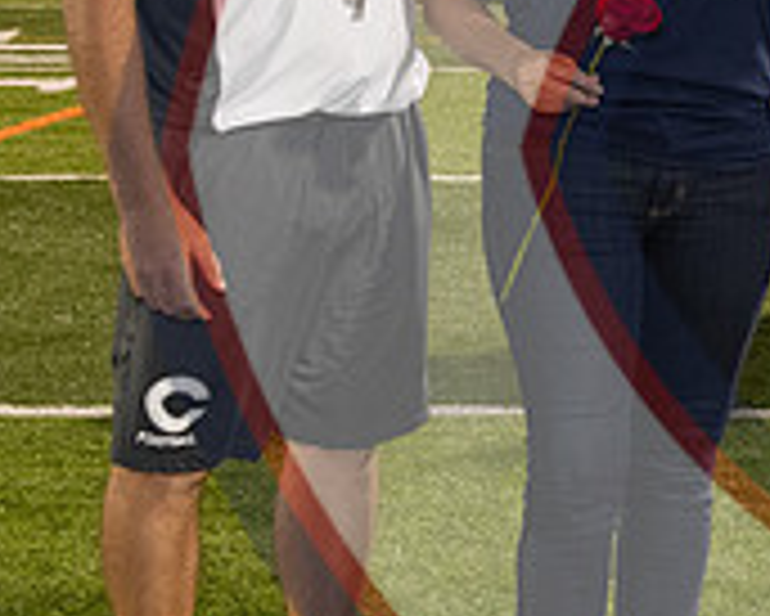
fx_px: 3717
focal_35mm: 163
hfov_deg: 11.4
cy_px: 148
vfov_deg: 9.5
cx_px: 1085
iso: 1400
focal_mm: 44
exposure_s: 1/60
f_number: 7.1
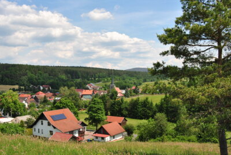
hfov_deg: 53.0
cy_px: 78
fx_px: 232
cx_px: 116
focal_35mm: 36
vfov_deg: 37.1
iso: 400
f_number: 11
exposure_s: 1/500
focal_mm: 24
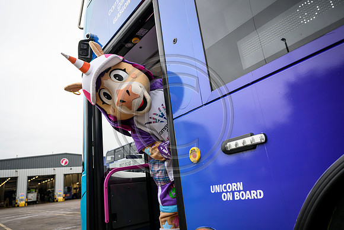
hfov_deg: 73.7
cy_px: 115
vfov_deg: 53.2
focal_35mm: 24
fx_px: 229
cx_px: 172
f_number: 4
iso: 1250
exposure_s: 1/800
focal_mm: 24
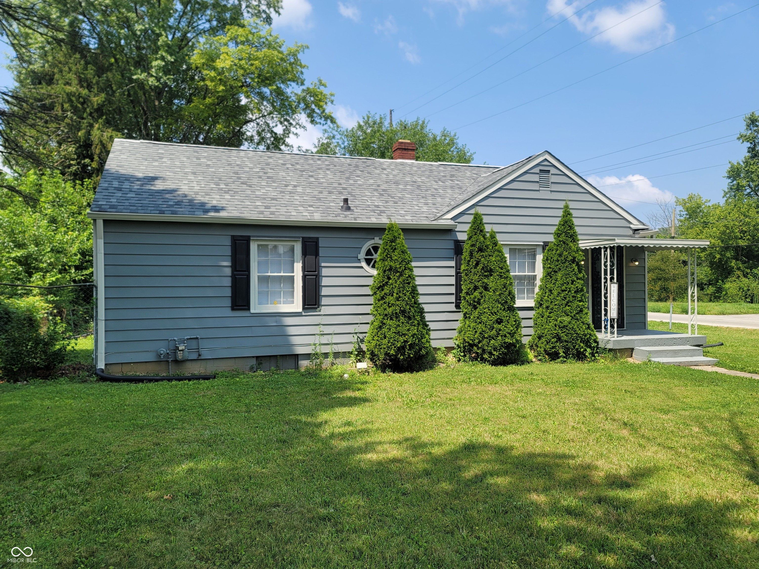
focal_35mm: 25
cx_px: 380
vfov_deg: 54.9
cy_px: 284
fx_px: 548
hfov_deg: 69.4
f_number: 1.8
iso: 20
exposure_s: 1/717
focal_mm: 7
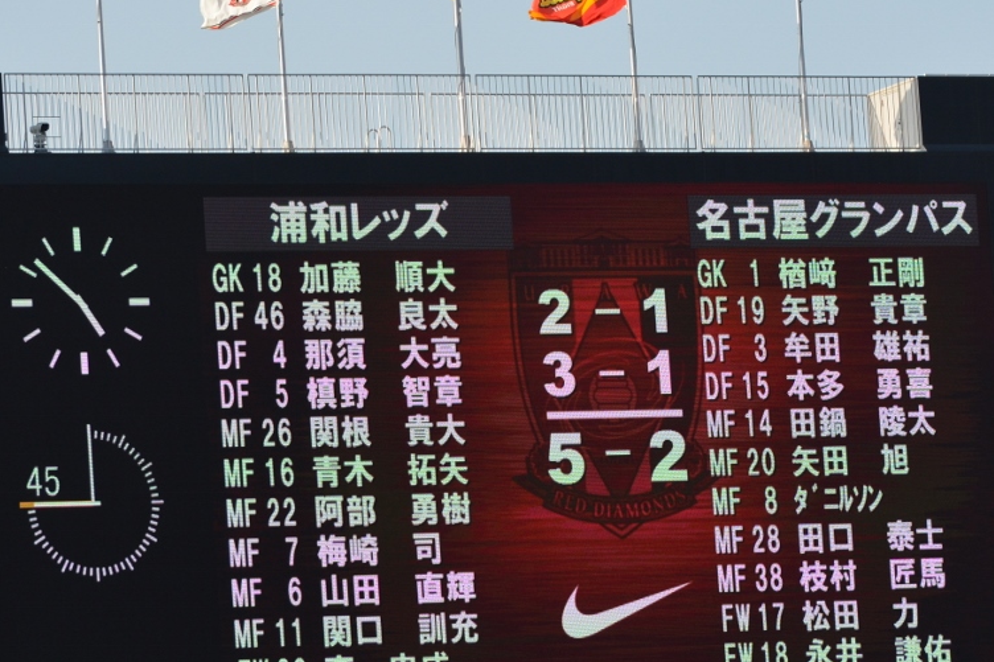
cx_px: 611
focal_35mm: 296
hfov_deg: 7.0
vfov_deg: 4.6
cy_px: 373
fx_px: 8171
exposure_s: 1/1250
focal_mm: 116
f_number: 5.6
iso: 400
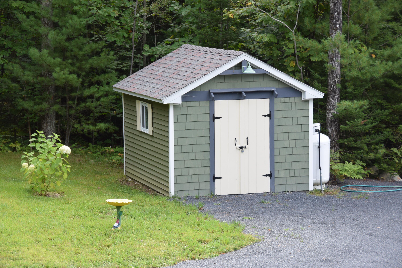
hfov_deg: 18.2
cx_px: 201
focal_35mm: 112
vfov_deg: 12.2
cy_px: 134
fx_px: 1256
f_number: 8
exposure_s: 1/250
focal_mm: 75
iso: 400
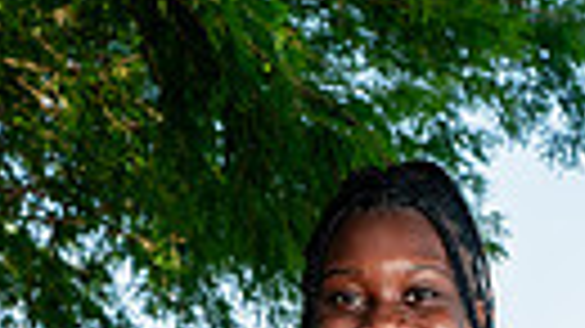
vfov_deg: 6.4
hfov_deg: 12.3
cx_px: 472
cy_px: 944
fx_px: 2698
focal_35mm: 174
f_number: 7.1
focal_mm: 48
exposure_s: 1/200
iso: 200
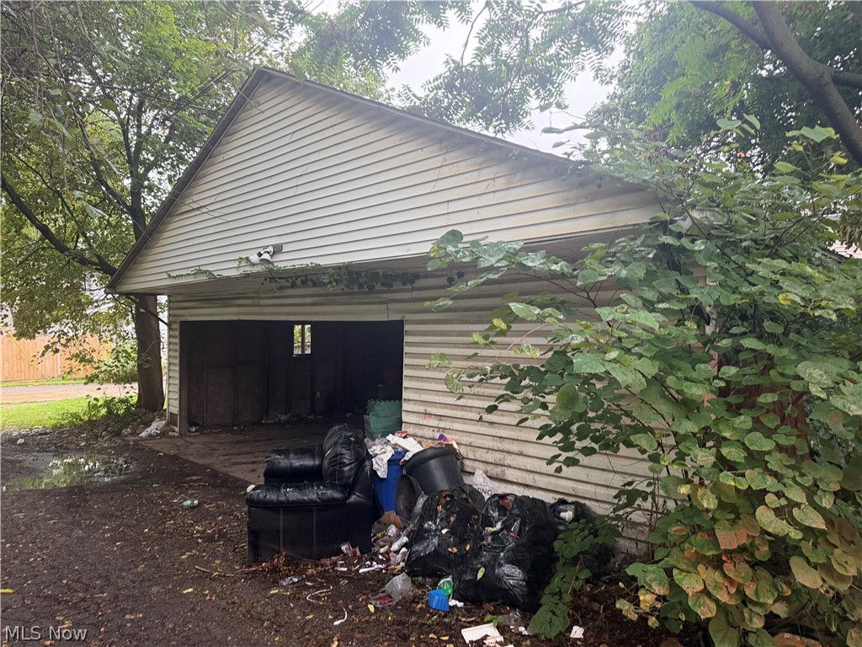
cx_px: 431
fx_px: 598
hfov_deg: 71.6
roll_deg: +0.9
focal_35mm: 24
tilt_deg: -3.1
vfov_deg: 56.8
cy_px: 324
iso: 320
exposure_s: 1/60
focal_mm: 6.76
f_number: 1.78
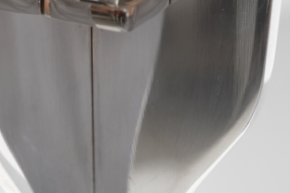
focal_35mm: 121
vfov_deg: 11.2
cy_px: -10
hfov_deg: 16.9
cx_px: 78
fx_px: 974
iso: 800
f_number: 4
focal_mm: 35
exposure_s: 1/60
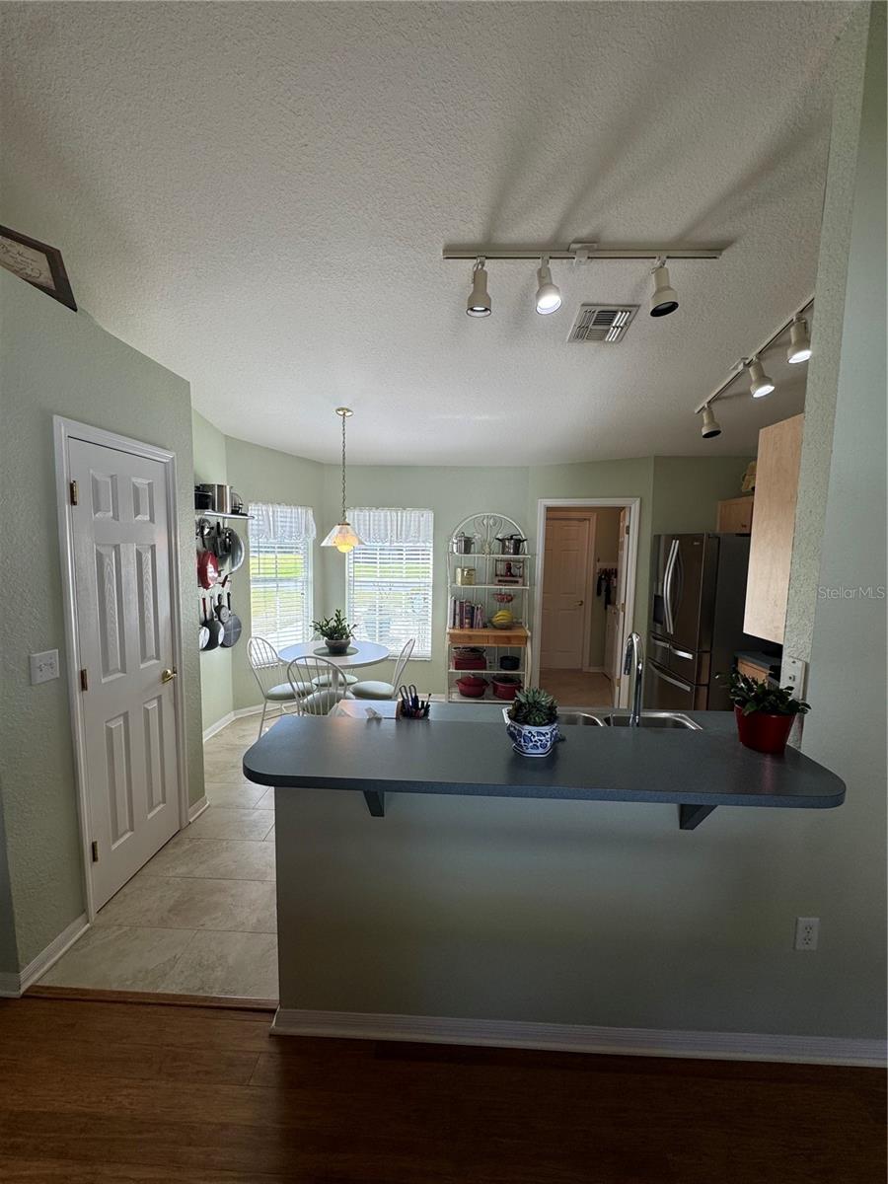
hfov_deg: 85.7
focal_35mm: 14
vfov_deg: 102.1
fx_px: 479
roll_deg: -0.9
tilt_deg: -4.6
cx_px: 444
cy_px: 592
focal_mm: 2.22
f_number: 2.2
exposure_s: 1/120
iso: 40
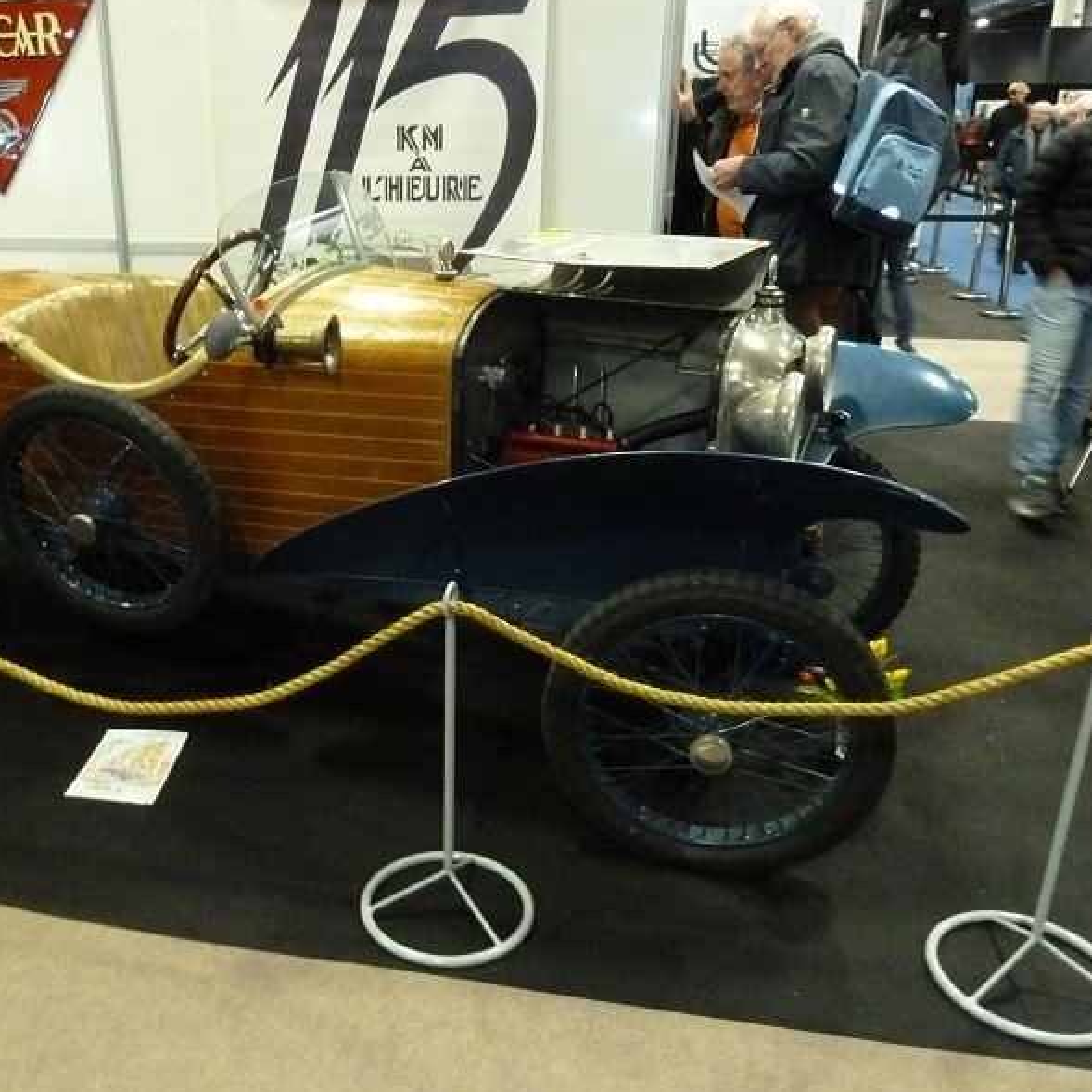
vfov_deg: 54.0
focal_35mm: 30
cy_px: 547
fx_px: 1071
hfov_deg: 53.1
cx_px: 378
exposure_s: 1/10
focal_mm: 4.1
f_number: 3.3
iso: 800
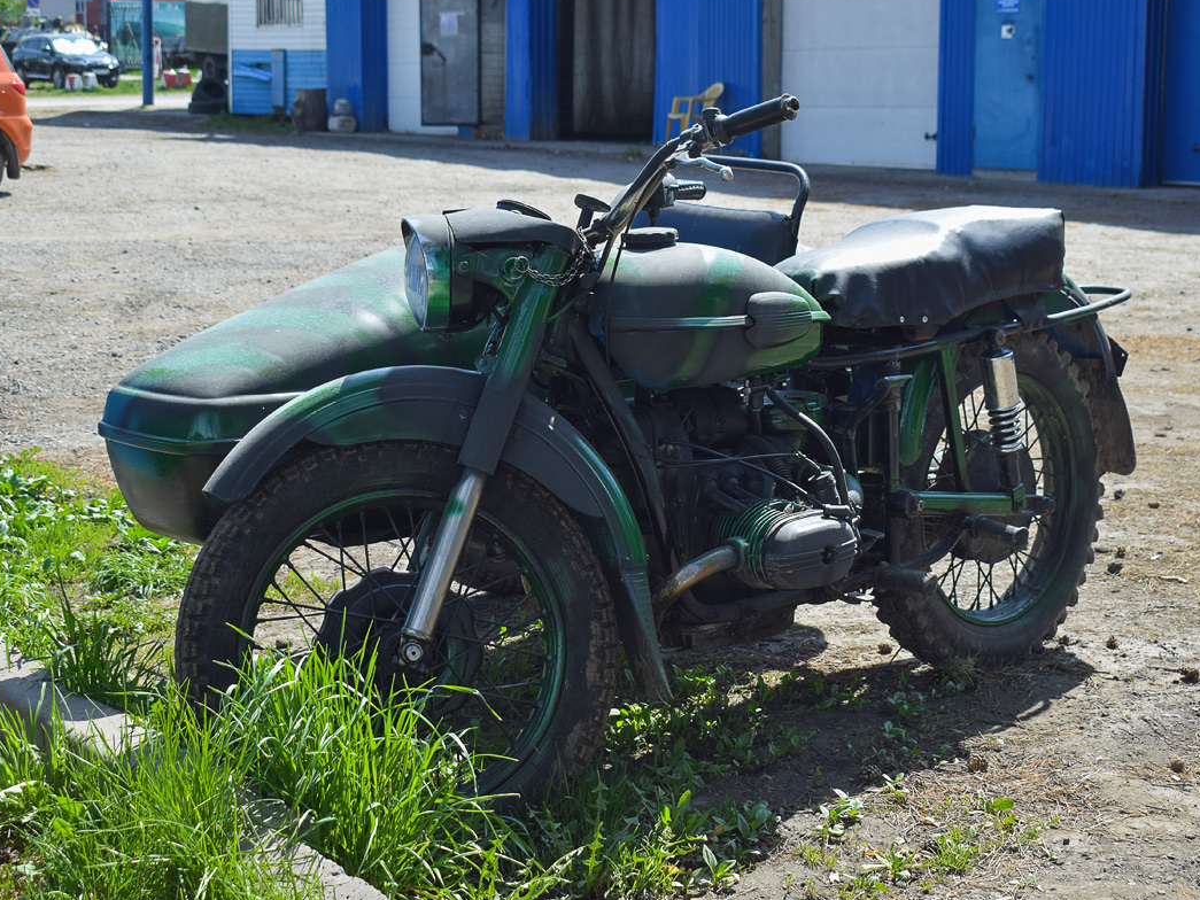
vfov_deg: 27.5
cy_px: 443
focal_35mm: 53
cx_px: 606
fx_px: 1838
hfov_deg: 36.2
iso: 200
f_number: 5.6
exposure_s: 1/500
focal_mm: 32
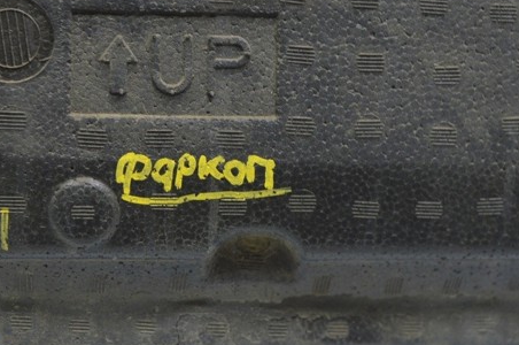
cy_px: 227
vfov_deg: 16.0
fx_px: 1224
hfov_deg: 23.9
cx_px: 232
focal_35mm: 85
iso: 400
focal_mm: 40
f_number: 5.6
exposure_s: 1/20
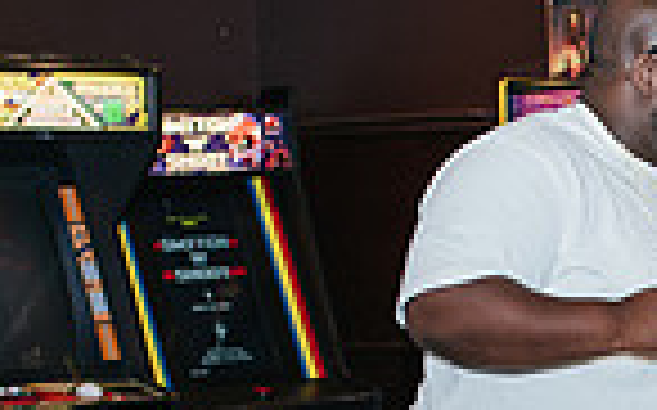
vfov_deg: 8.1
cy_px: 543
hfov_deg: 12.9
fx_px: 2845
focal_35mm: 159
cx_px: 739
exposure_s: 1/200
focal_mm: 35
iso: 800
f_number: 3.2
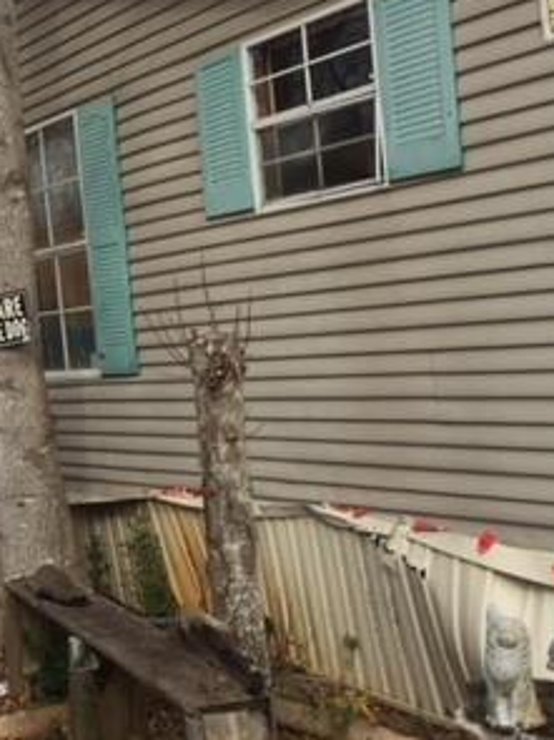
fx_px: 1345
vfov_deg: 30.7
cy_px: 346
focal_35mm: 63
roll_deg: +5.1
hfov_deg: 22.0
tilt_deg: +0.3
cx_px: -55
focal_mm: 4.15
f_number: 2.2
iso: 32
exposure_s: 1/1041
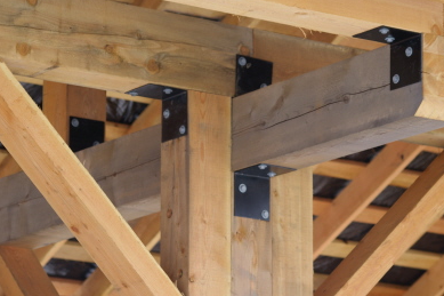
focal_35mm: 208
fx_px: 2564
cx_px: 260
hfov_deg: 9.9
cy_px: 129
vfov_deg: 6.6
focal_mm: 108
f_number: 5.6
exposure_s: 1/180
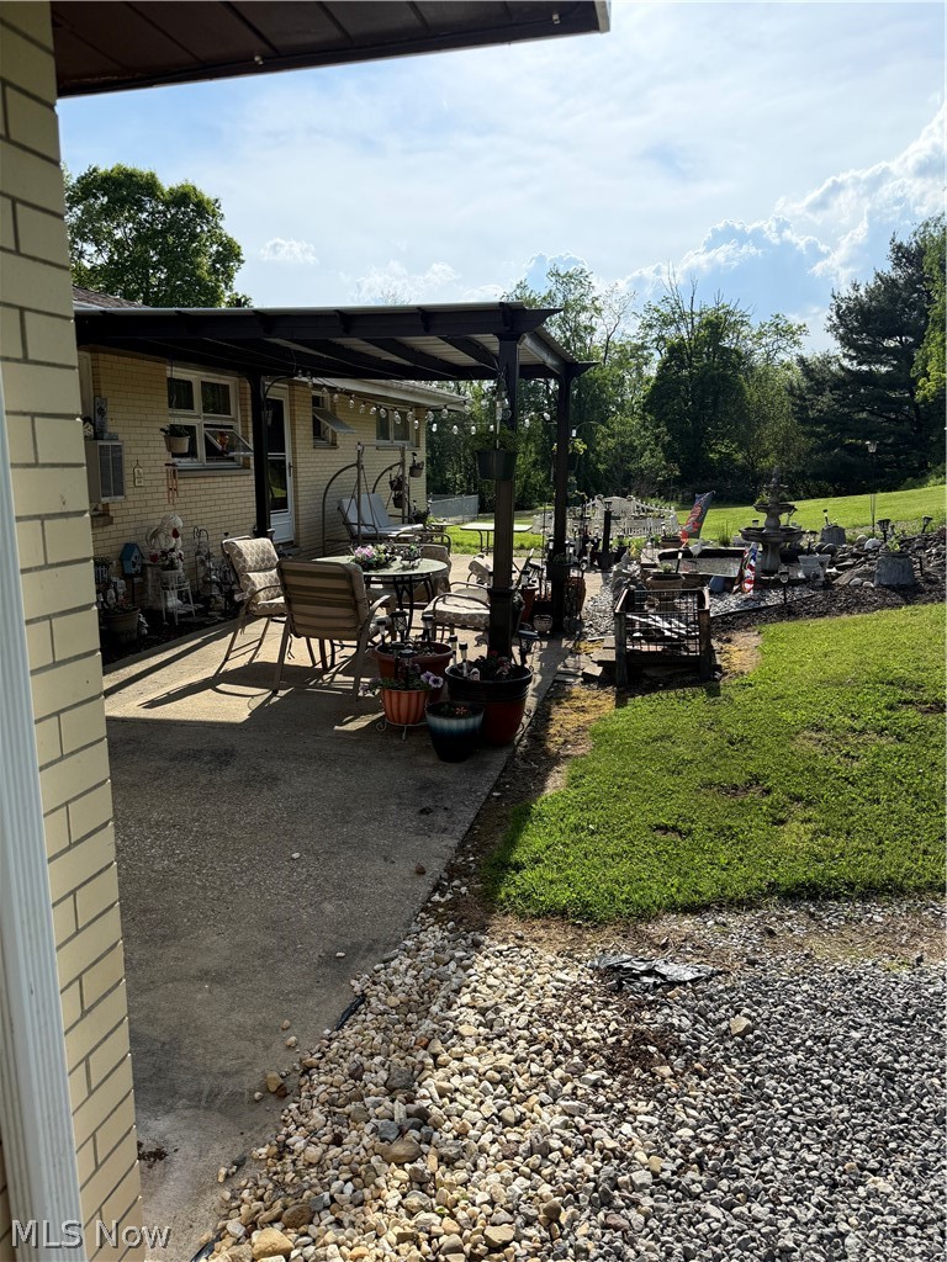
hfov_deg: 56.8
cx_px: 474
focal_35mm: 24
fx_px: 875
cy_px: 631
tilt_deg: -8.0
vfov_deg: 71.6
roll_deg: +0.1
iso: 100
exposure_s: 1/4975
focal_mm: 6.76
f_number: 1.78
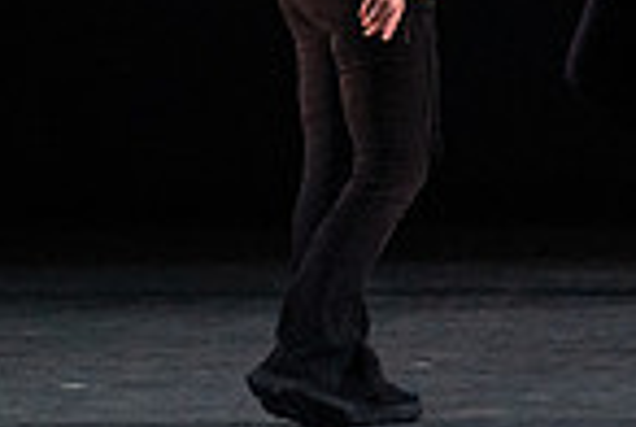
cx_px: 1080
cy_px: -229
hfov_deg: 2.6
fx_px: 14038
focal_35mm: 793
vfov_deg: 1.7
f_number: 8
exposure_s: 1/500
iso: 12800
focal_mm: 200
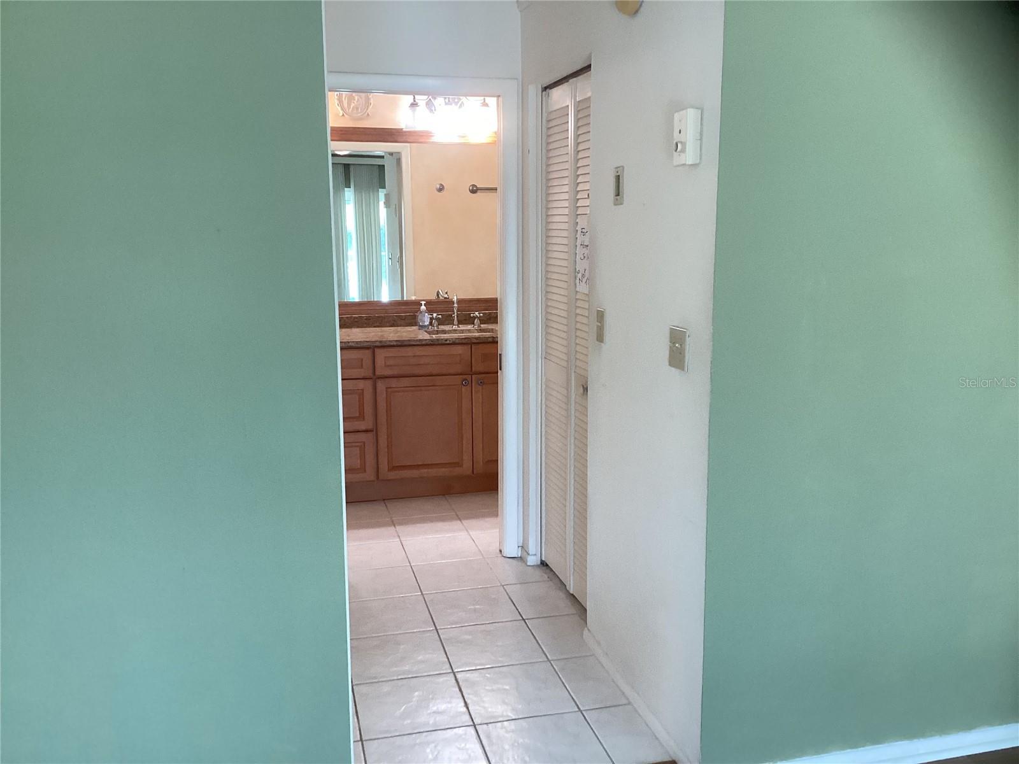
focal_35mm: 31
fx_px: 913
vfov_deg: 45.4
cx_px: 510
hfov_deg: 58.4
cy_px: 382
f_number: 2.4
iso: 160
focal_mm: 3.3
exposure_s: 1/60
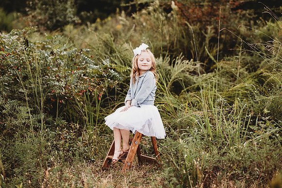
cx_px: 147
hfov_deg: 22.4
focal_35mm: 91
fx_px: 713
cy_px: 94
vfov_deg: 15.0
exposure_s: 1/160
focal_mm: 85
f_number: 2.2
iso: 80
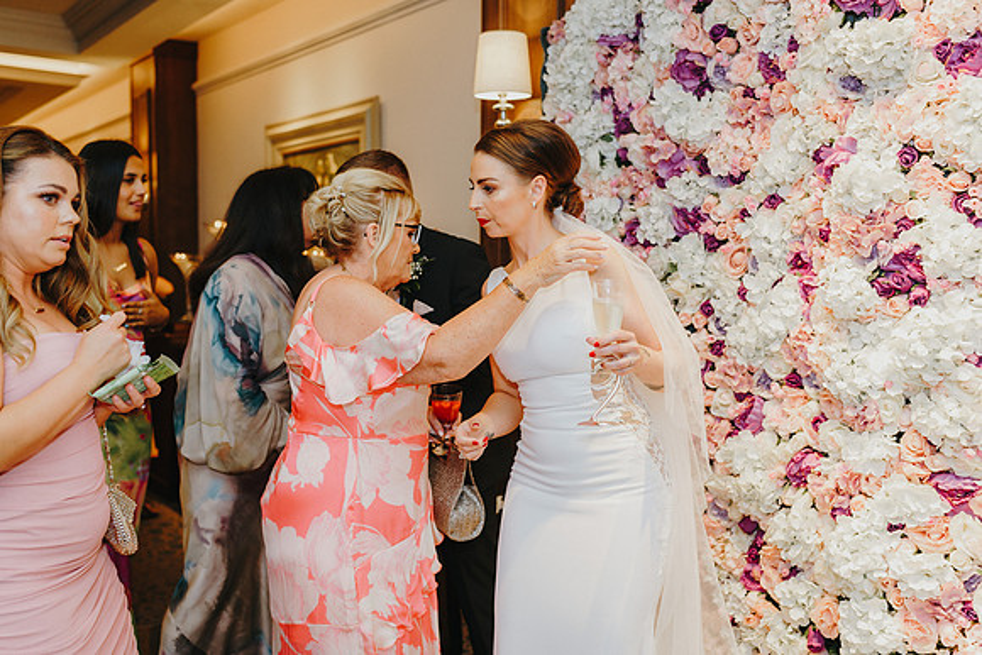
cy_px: 328
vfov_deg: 37.9
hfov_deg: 54.4
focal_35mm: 35
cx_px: 491
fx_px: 955
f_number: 2.2
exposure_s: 1/200
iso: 640
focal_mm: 35
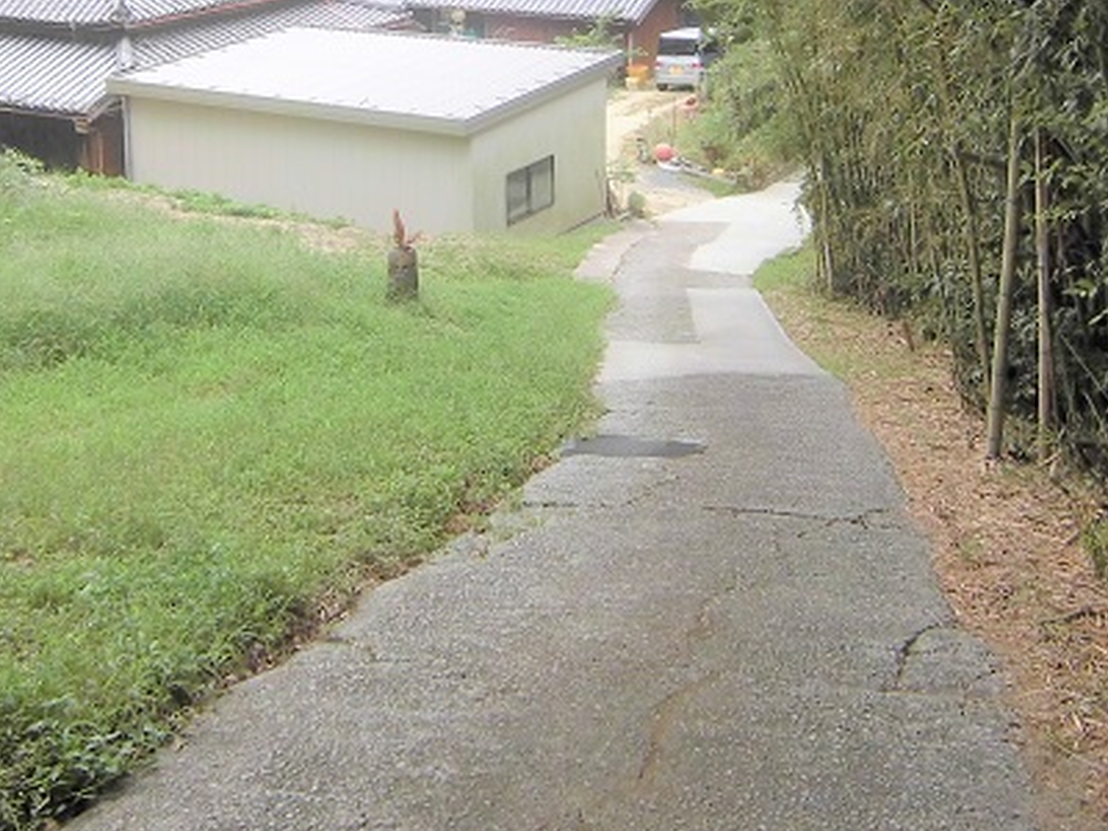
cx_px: 532
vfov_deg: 26.7
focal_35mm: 52
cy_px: 19
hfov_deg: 36.8
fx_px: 1664
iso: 100
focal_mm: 4.7
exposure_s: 1/320
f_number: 2.8
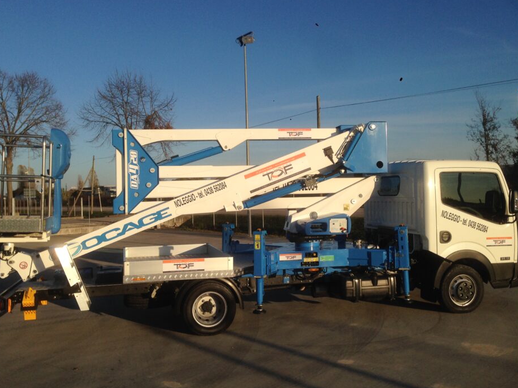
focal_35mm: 37
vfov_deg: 38.6
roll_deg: +0.2
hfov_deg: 50.1
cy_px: 184
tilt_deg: +0.7
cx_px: 255
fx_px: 554
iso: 50
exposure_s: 1/2358
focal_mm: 4.12
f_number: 2.4
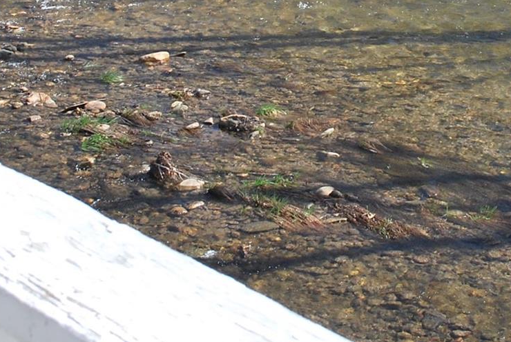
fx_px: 1535
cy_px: -57
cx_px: 344
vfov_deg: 12.5
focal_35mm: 108
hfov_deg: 18.8
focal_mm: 26
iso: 200
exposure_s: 1/160
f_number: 9
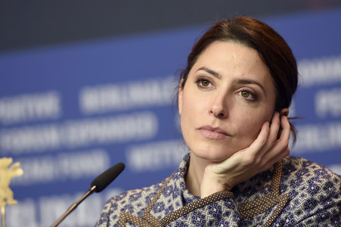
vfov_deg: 4.6
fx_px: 2840
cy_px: 114
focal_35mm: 300
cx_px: 170
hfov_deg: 6.9
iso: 640
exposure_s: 1/320
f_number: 3.2
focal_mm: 200
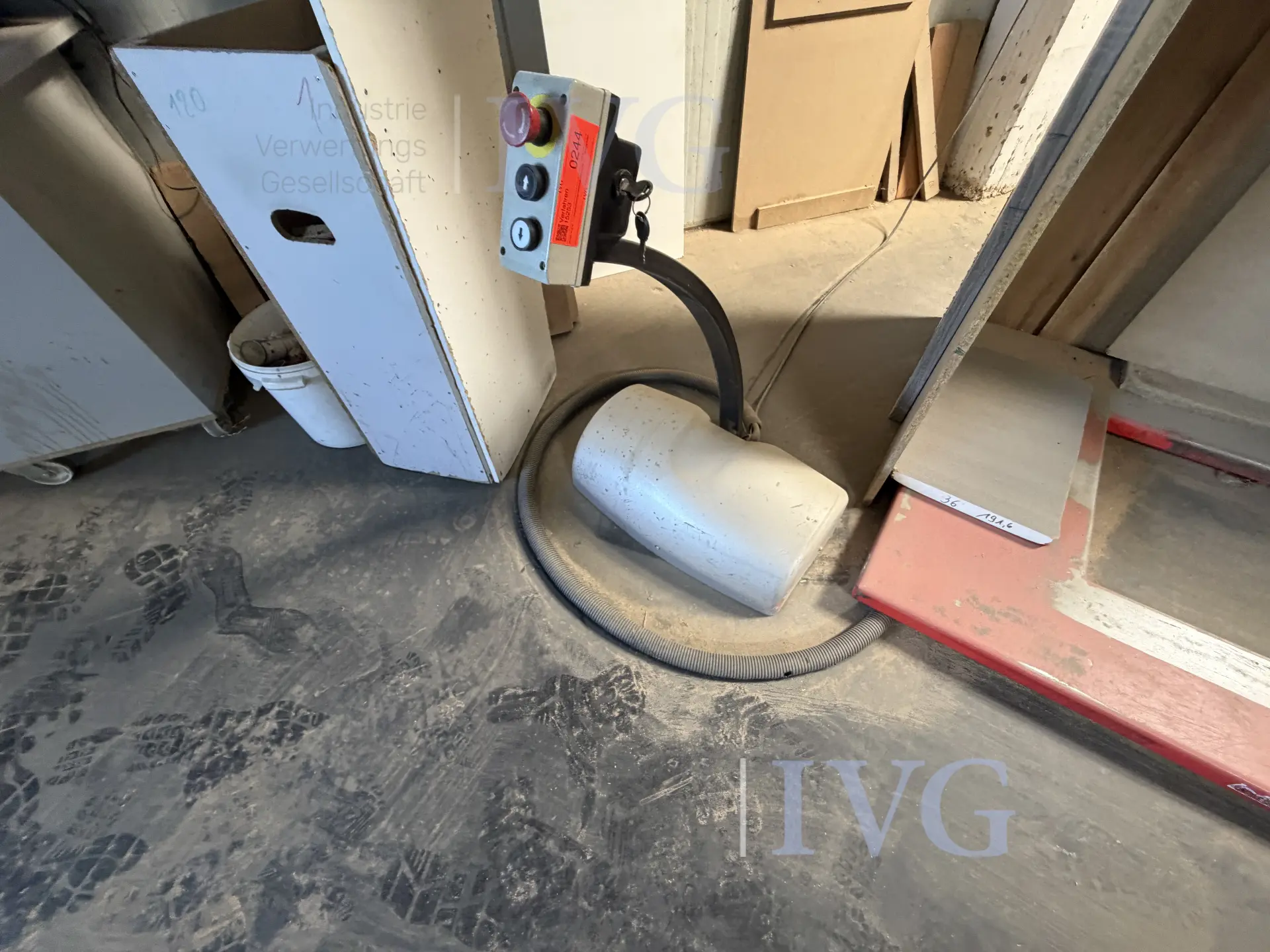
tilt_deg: -51.1
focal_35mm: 14
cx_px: 635
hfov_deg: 102.1
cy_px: 476
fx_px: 514
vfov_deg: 85.7
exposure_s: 1/71
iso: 320
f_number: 2.2
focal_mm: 2.22
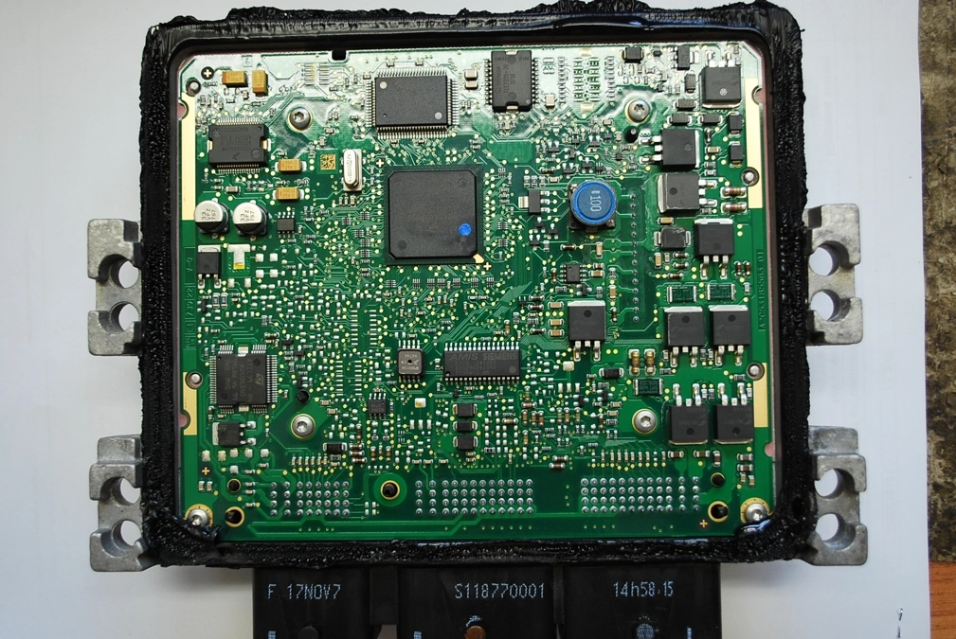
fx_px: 957
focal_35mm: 36
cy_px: 320
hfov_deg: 53.1
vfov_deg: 37.0
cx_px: 478
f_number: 4.2
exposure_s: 1/30
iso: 280
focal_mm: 24
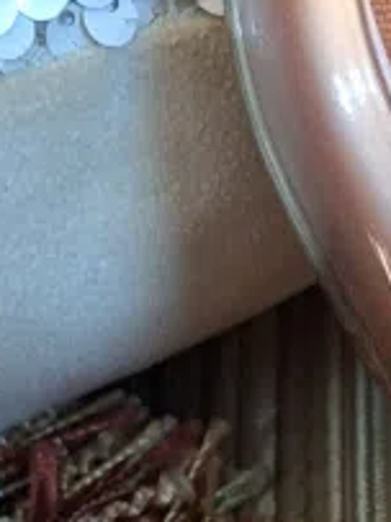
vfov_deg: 12.6
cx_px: 376
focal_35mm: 155
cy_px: 549
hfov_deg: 9.5
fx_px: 2337
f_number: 1.8
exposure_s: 1/25
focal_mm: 5.54
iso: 250
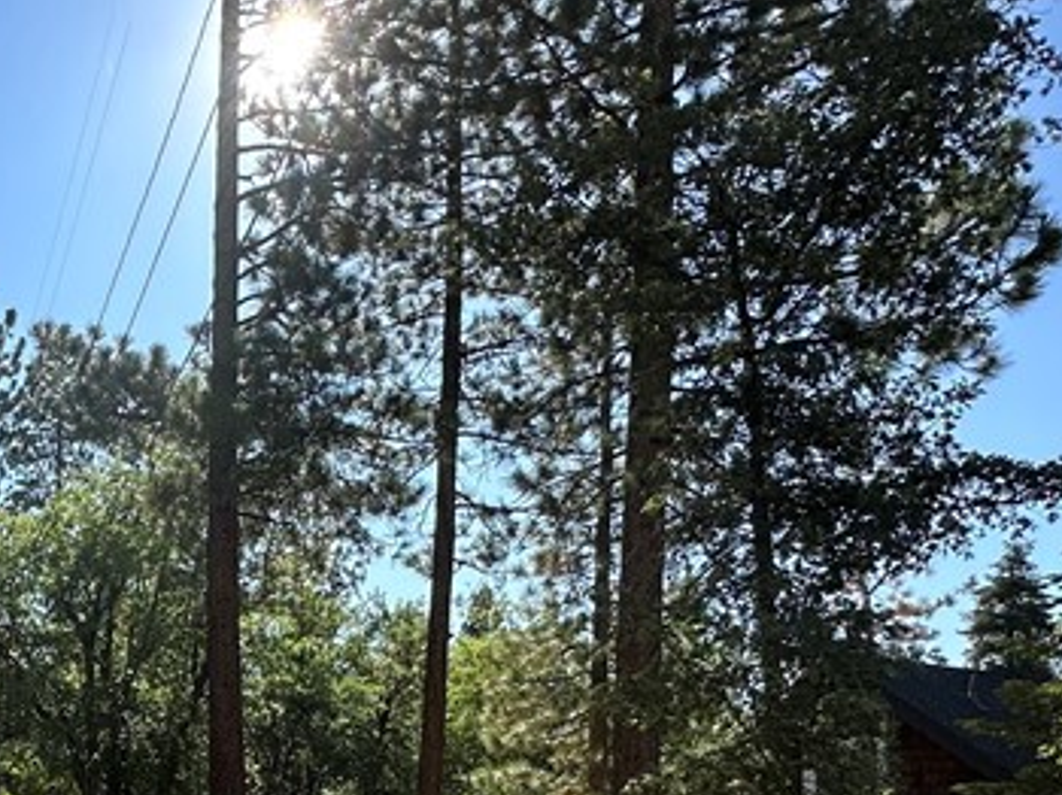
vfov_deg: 31.3
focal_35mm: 41
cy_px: 871
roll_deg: -3.0
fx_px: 1257
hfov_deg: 40.3
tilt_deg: +2.5
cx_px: 6
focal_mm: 2.22
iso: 40
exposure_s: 1/796
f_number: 2.2
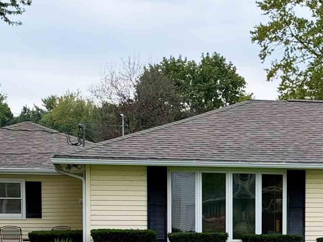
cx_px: 340
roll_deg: +0.1
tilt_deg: -3.7
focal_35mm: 113
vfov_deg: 12.8
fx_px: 1054
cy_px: 275
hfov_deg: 16.9
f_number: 1.8
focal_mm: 6.93
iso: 100
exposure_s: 1/1307
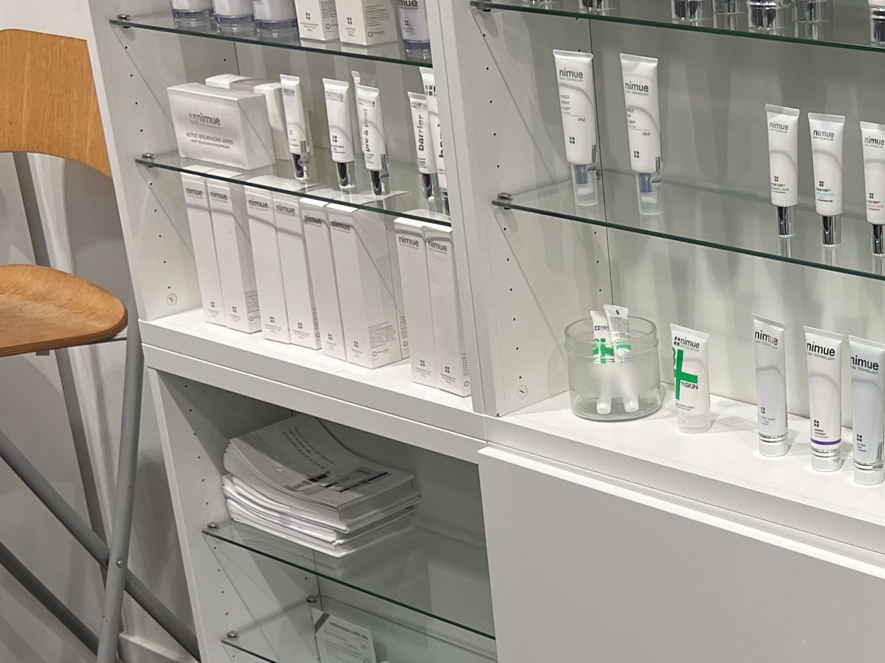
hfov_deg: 26.1
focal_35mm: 70
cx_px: 914
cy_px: 503
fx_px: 1789
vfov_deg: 20.8
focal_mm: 5.7
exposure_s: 1/100
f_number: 1.5
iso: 64
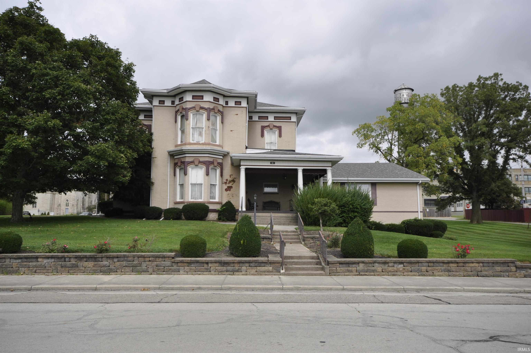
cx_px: 266
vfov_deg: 47.8
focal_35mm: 27
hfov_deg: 67.4
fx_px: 398
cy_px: 176
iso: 200
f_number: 11
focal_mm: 18
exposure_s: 1/200
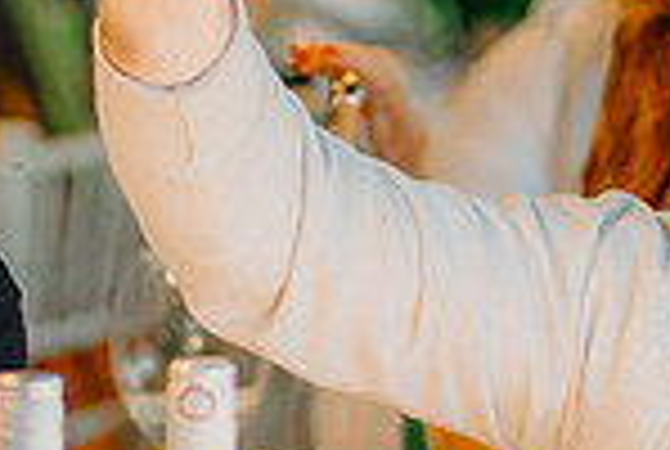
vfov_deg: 2.7
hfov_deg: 4.1
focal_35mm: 506
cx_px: 782
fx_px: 9436
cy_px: 128
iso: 1250
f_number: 2
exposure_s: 1/200
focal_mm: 85
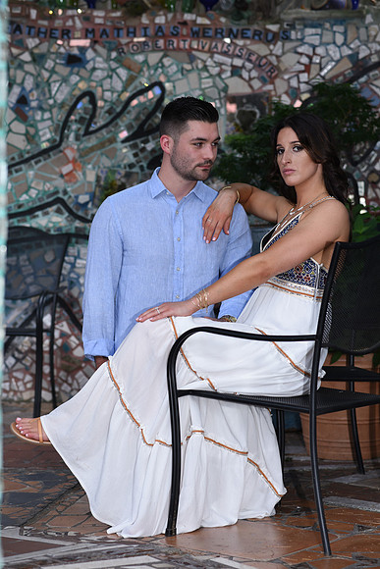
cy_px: 284
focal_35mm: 85
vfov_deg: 23.9
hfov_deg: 16.1
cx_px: 190
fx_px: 1345
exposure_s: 1/160
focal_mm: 85
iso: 320
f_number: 4
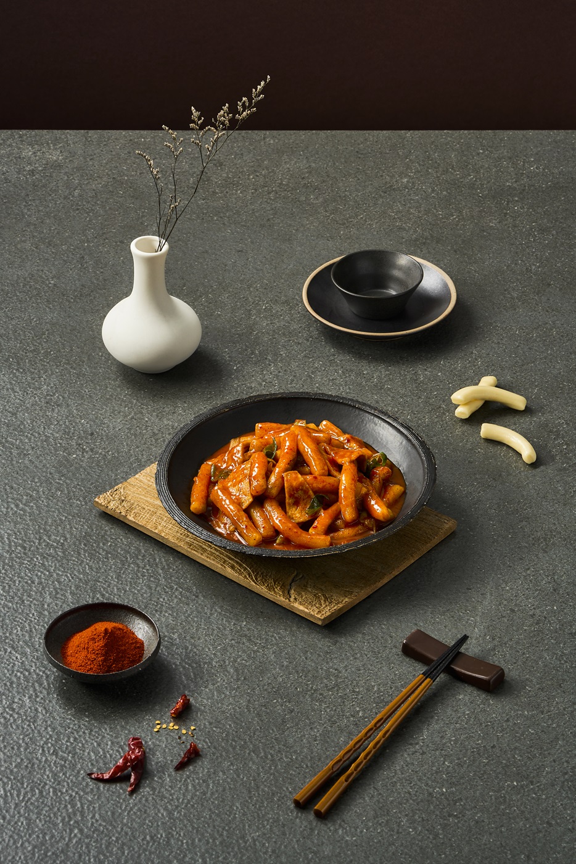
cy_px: 432
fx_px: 2496
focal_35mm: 104
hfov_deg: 13.2
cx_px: 288
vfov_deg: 19.6
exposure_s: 1/160
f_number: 14
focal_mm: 104
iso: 160
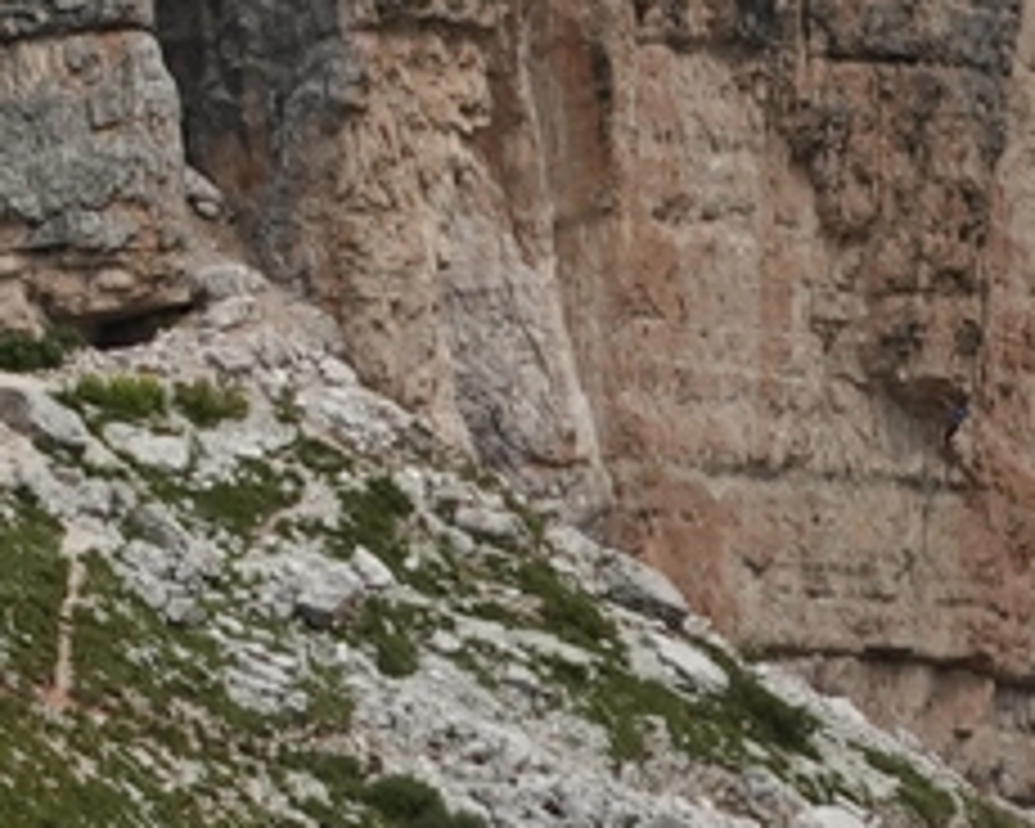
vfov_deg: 4.7
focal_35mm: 326
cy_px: -754
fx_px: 9986
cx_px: -1012
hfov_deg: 5.8
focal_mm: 18.21
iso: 100
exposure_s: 1/100
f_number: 9
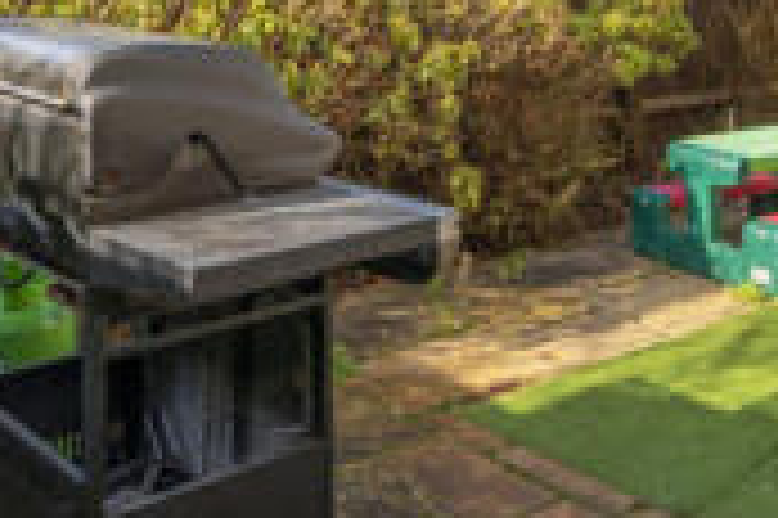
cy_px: -108
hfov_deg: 37.3
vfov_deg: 23.3
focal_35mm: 53
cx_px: 490
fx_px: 1144
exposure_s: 1/400
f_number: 8
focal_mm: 14
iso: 200
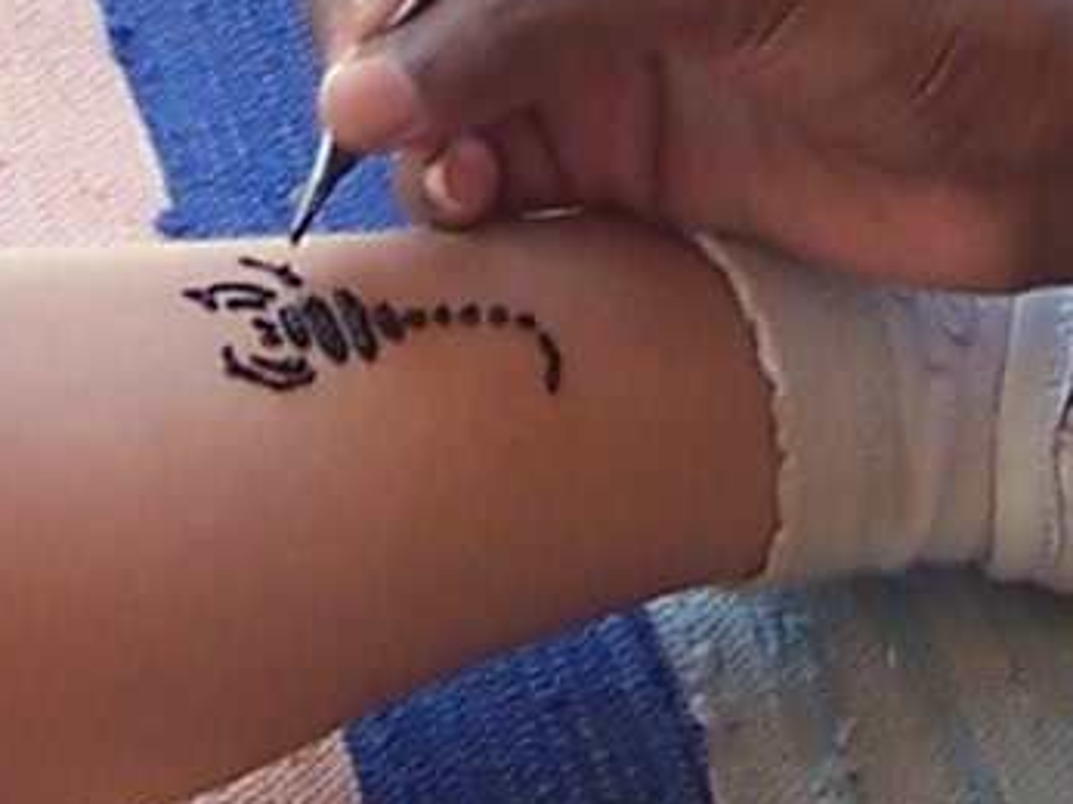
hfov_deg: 7.4
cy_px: -353
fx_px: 8273
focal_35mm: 267
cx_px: 485
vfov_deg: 5.5
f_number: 2.8
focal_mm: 6.2
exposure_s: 1/60
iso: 80
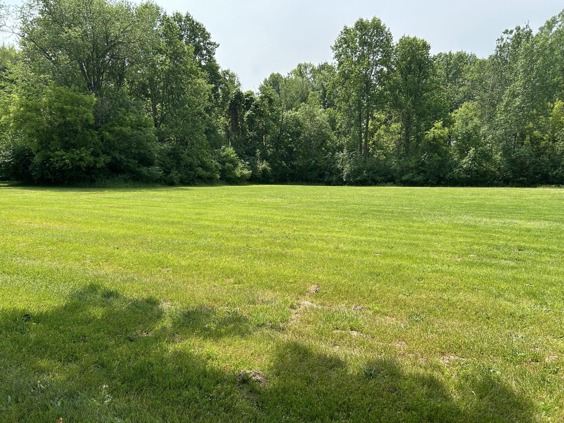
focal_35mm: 26
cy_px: 212
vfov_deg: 53.1
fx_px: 424
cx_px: 282
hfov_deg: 67.3
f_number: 1.5
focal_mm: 5.7
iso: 50
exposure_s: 1/1779
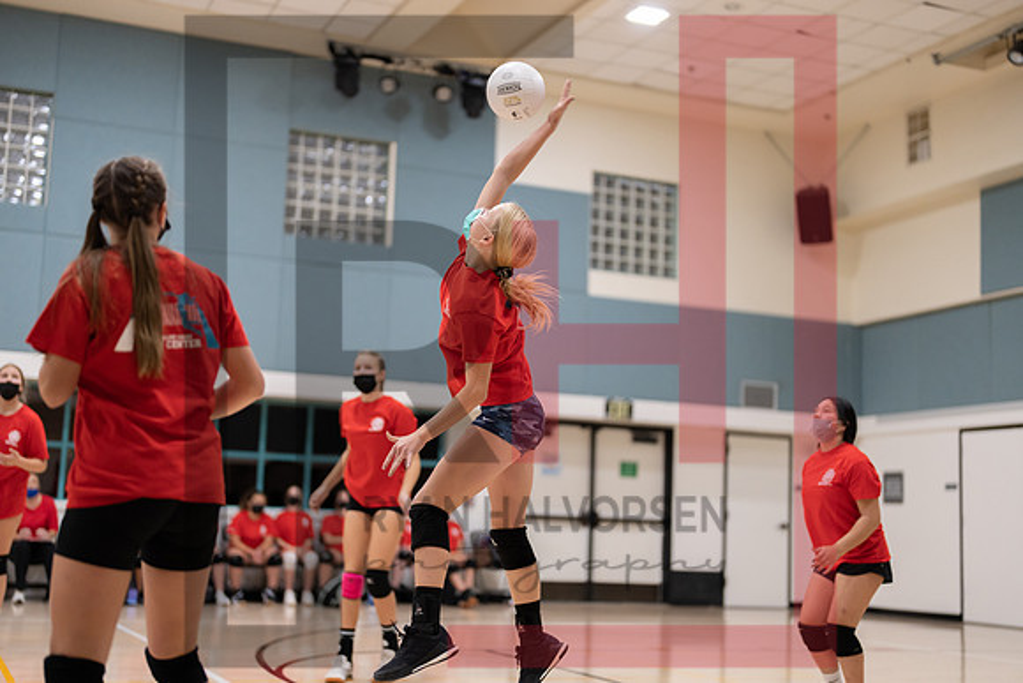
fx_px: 1421
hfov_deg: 39.6
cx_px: 512
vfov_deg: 27.0
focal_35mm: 50
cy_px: 342
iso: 1000
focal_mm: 50
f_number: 1.2
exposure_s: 1/1600
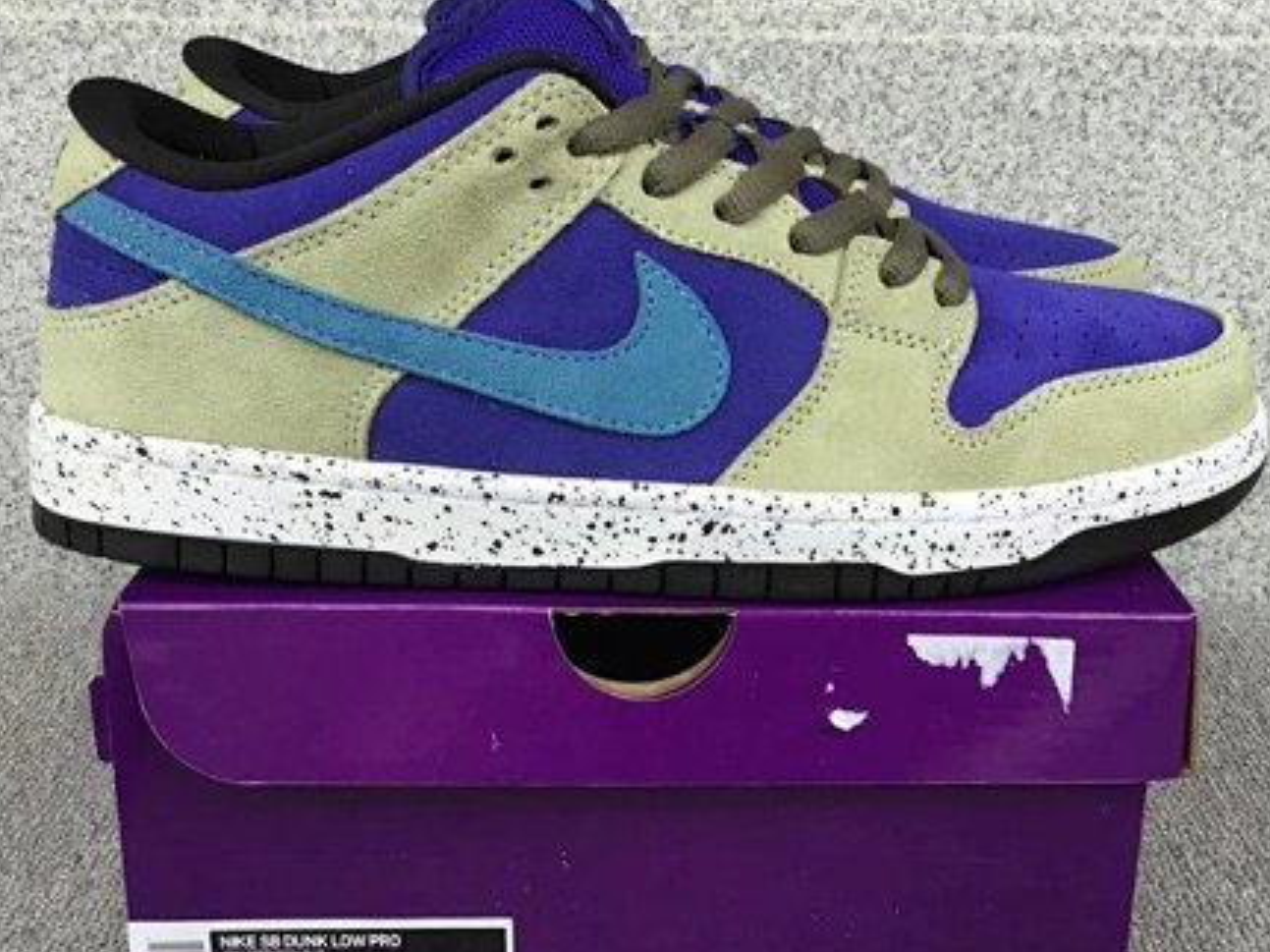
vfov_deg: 31.5
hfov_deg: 41.2
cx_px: 645
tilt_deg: -16.9
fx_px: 1687
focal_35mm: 46
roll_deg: -1.1
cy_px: 489
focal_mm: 3.3
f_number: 2.4
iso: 25
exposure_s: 1/100
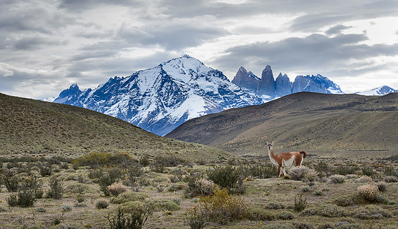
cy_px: 108
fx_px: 774
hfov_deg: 28.9
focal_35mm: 73
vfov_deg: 16.9
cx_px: 199
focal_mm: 70
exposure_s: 1/400
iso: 800
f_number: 11
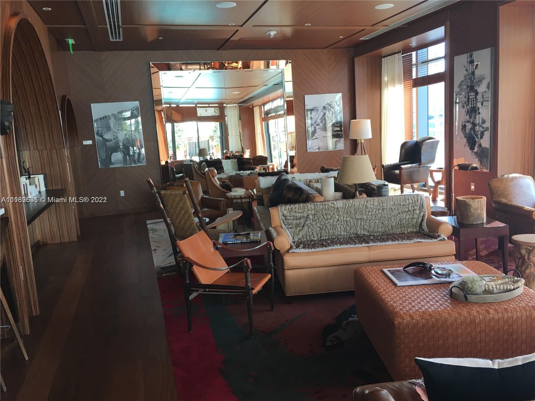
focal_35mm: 29
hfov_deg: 61.7
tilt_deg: -8.6
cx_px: 268
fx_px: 448
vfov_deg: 48.2
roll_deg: +3.2
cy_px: 200
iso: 25
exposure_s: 1/40
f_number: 2.2
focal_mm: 4.15
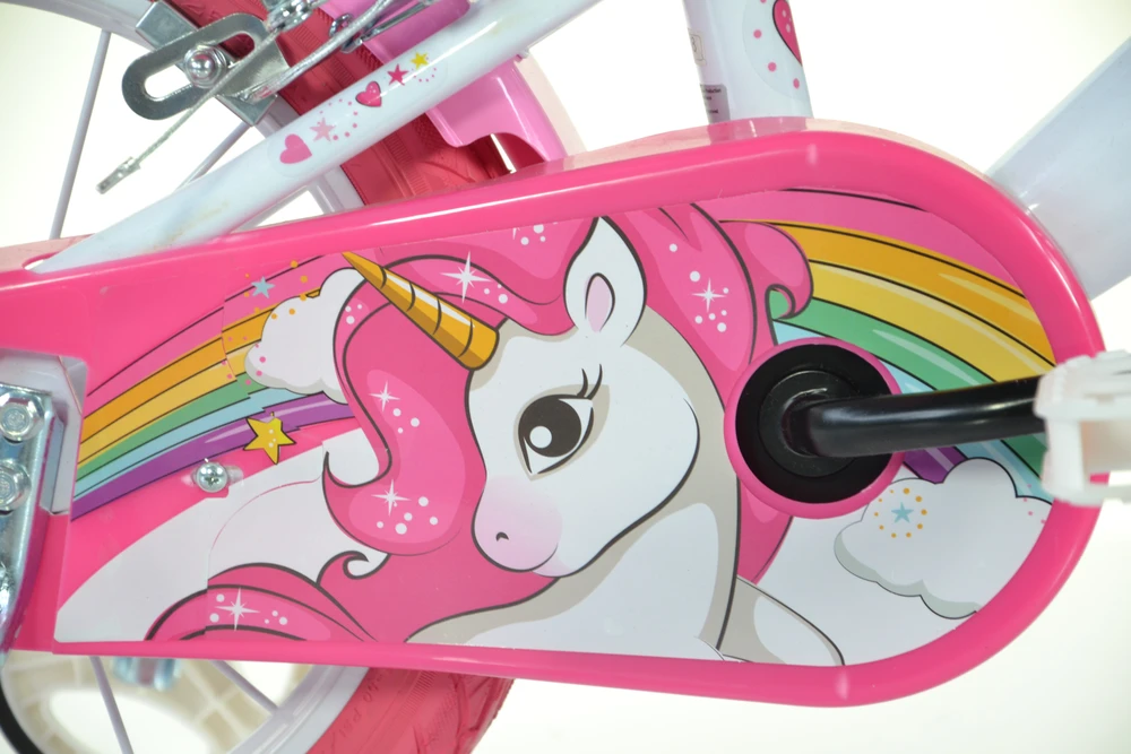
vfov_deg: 8.7
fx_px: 4948
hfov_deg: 13.0
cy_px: 377
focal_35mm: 158
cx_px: 566
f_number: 6.3
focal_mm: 105
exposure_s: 1/50
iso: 400
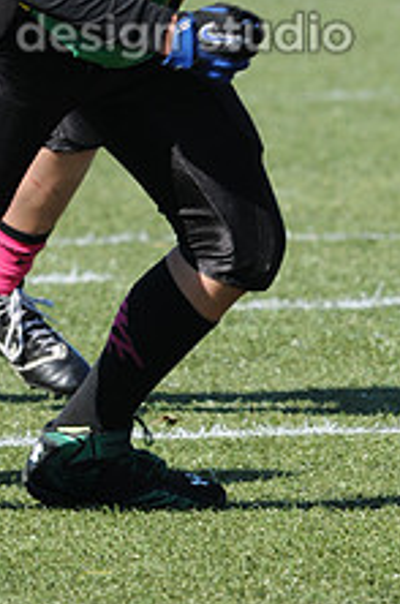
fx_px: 19724
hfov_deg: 1.2
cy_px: -95
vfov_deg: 1.8
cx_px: -23
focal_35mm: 1178
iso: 200
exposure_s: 1/500
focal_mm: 300
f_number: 6.3
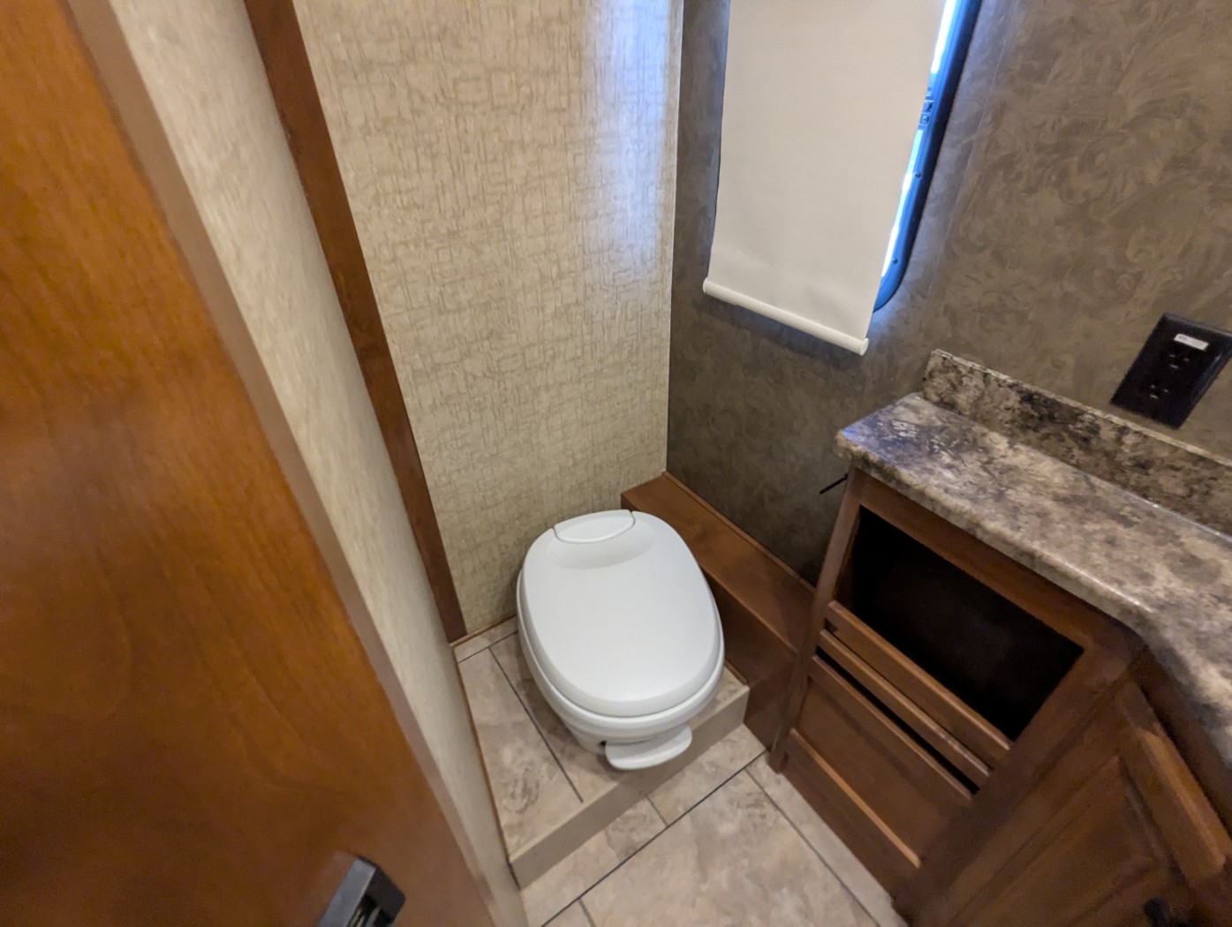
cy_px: 464
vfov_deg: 78.2
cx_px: 616
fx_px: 570
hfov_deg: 94.4
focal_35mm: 16
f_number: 2.2
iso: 561
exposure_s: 1/23.8
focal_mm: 2.35
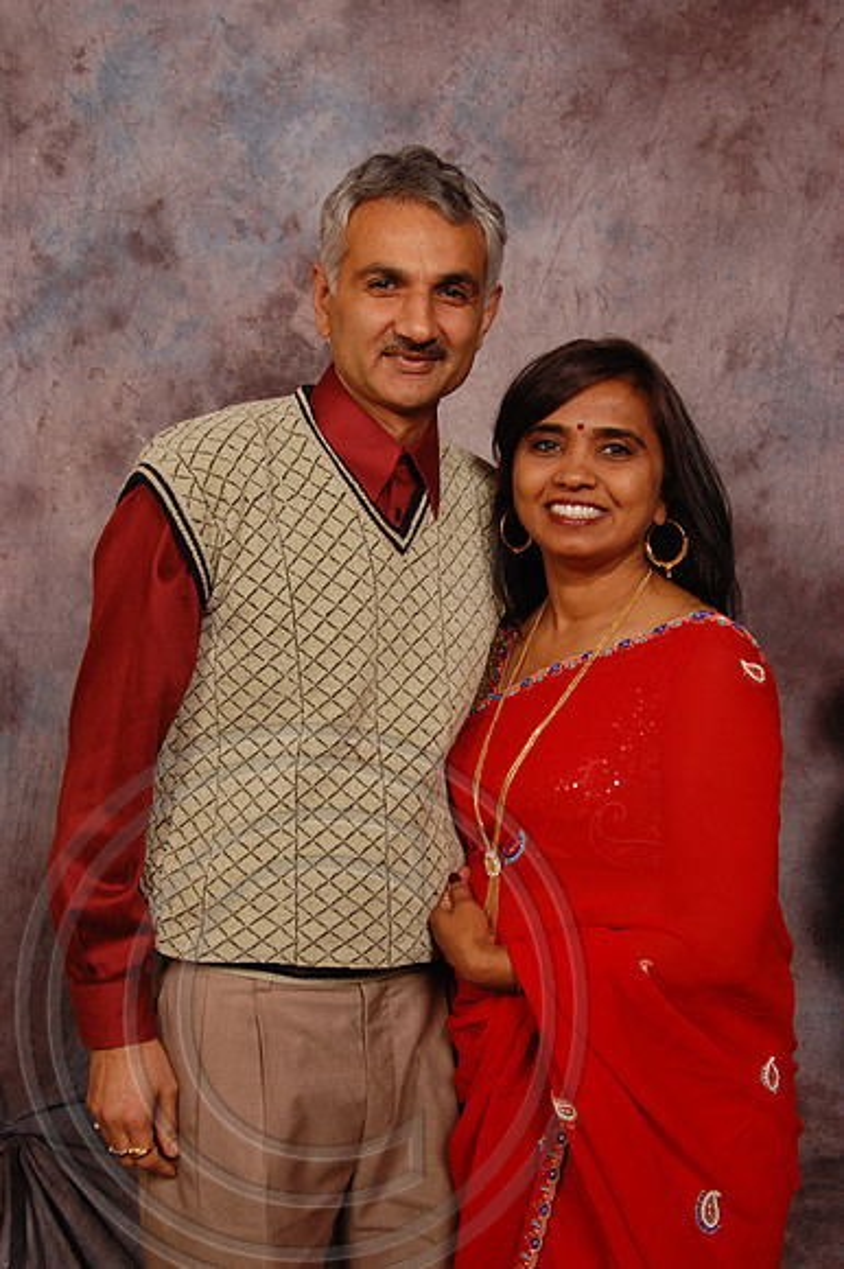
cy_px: 634
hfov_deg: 29.8
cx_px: 422
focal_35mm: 45
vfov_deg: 43.6
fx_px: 1584
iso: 400
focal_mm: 30
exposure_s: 1/200
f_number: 5.6
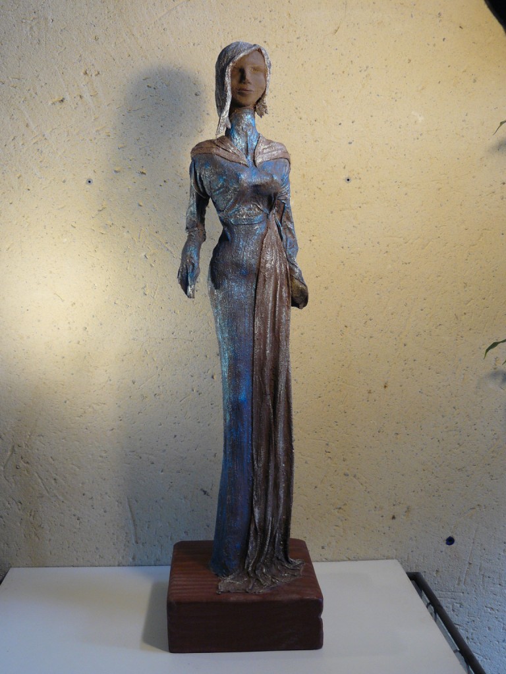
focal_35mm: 43
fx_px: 838
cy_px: 337
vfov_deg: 43.9
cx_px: 253
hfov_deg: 33.6
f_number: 2.8
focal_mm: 7.1
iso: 125
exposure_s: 1/30
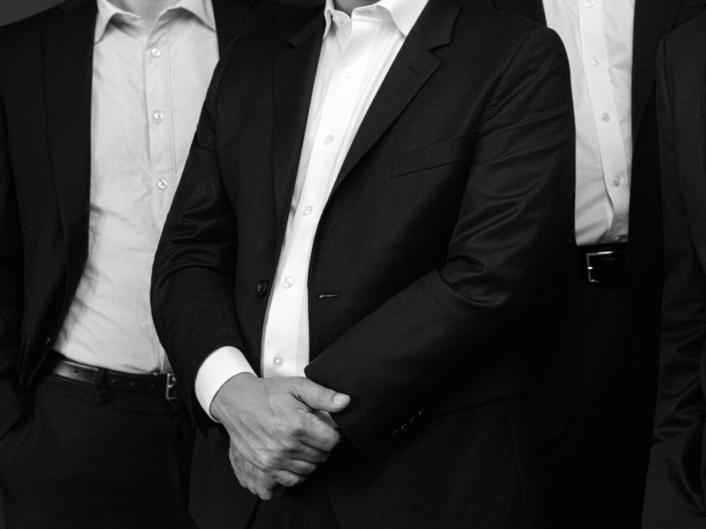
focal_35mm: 79
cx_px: 601
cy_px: 60
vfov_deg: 18.4
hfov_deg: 24.2
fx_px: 1611
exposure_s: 1/125
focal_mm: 45
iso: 2500
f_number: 8
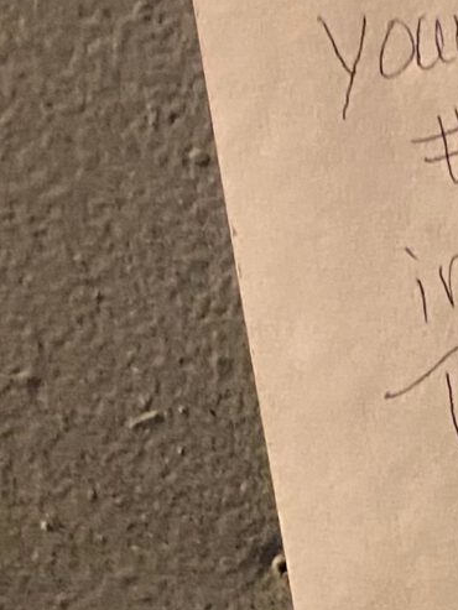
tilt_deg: -21.6
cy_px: 820
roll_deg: +0.4
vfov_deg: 14.0
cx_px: 743
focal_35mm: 135
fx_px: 2381
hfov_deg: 10.5
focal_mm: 4.25
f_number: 1.8
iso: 1000
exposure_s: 1/30
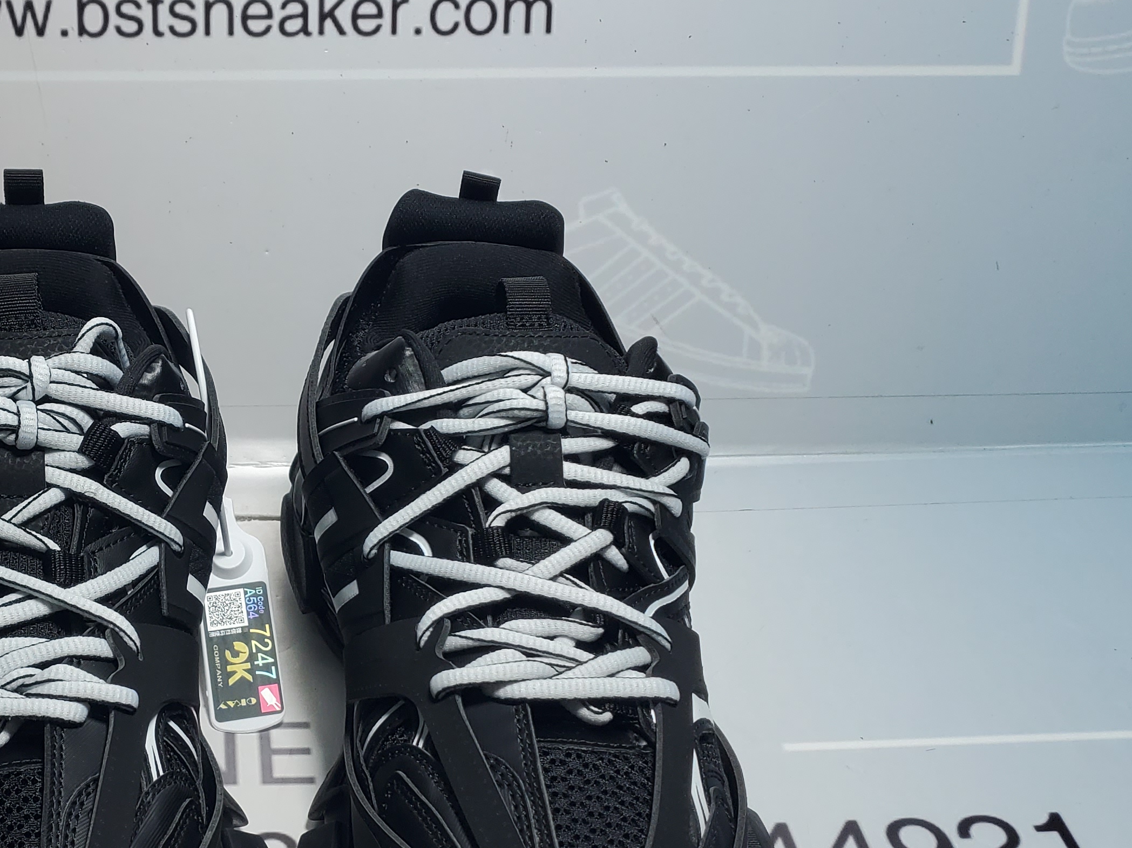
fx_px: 1635
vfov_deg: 29.1
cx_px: 215
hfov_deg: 36.8
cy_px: 481
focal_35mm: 50
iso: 50
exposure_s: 1/553
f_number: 1.5
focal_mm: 4.3
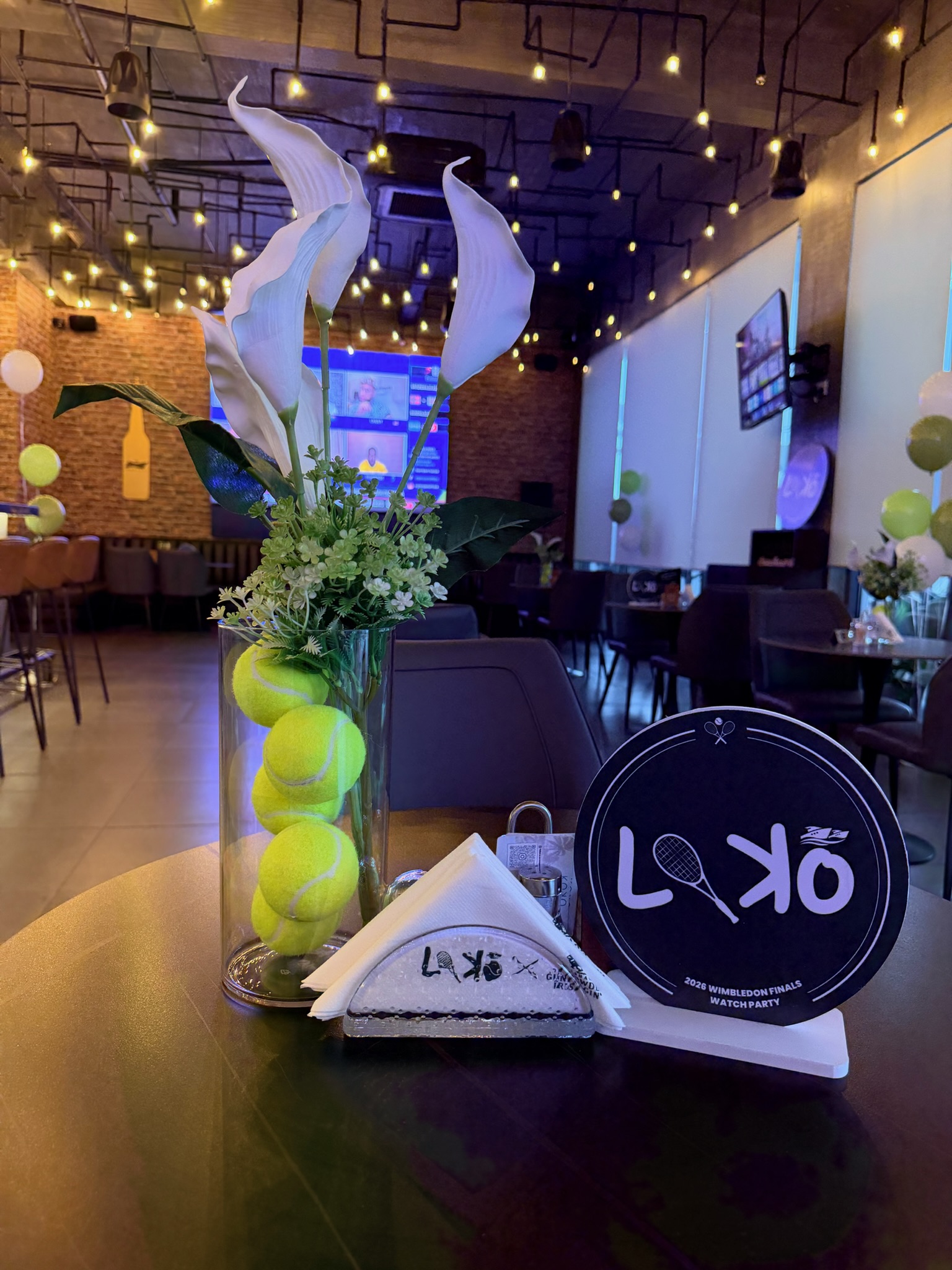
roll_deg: -2.1
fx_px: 880
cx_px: 476
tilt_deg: -6.3
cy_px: 635
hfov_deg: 56.8
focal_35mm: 24
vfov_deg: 71.6
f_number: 1.78
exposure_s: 1/50
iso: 250
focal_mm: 6.76
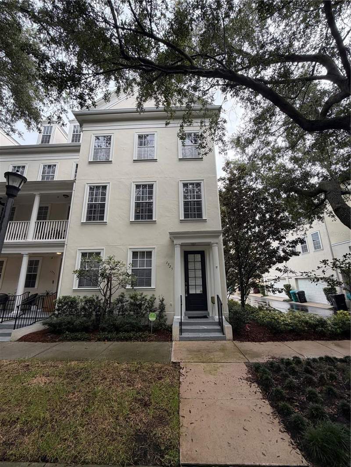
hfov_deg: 85.7
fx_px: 189
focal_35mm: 14
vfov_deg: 102.1
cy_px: 234
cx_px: 176
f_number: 2.2
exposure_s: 1/129
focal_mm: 2.22
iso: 50
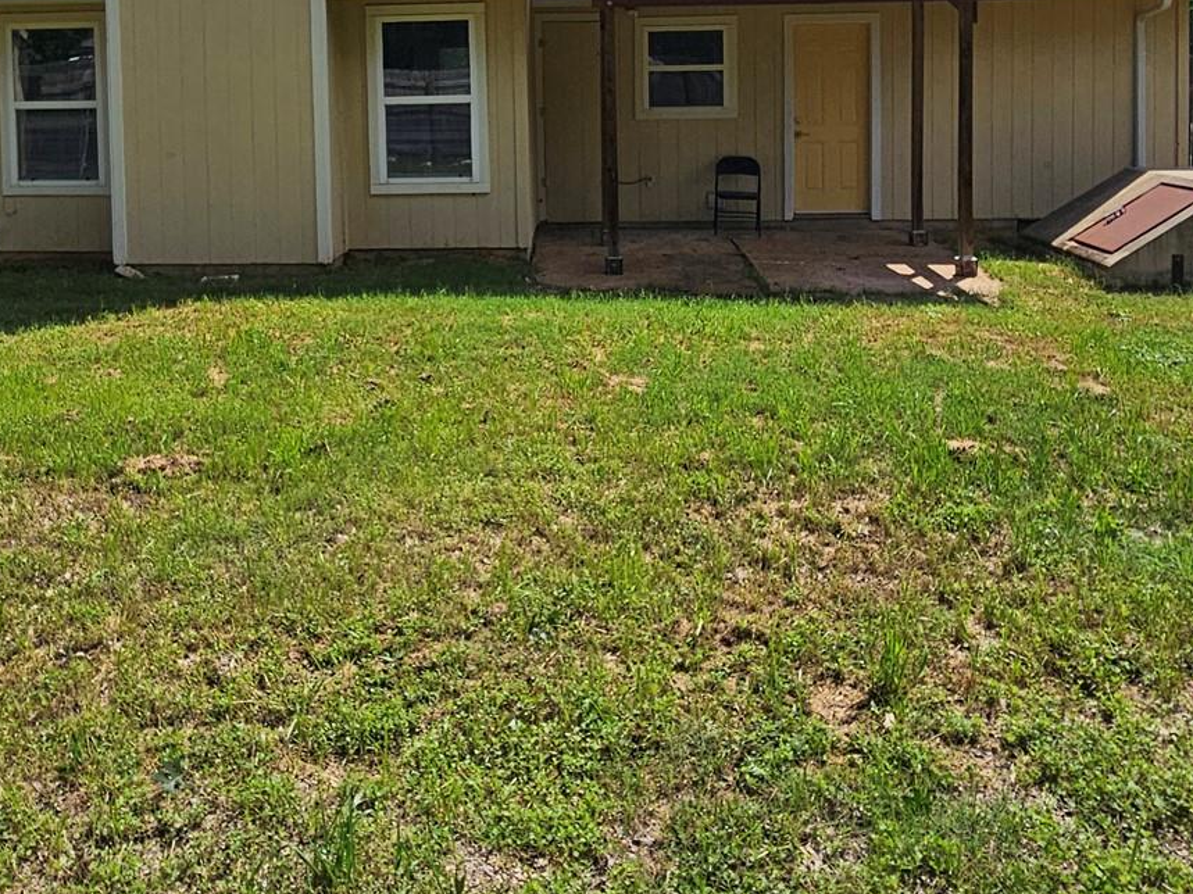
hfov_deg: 58.1
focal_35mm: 31
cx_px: 501
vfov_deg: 42.4
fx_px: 1068
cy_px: 121
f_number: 2.2
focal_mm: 2.2
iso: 50
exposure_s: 1/4939
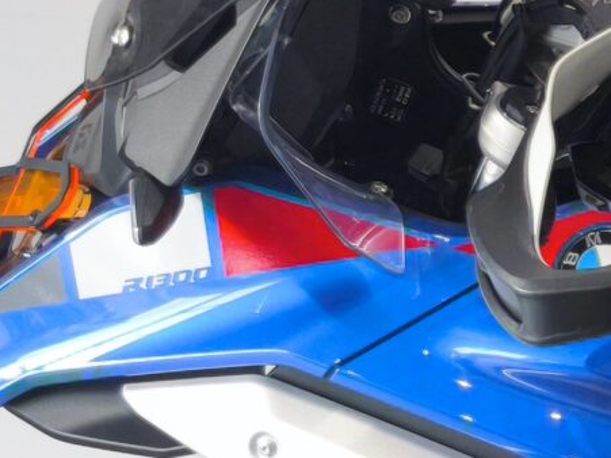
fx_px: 4606
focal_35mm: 261
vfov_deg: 5.7
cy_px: 551
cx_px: 1309
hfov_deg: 7.2
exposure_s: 1/100
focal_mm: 6.57
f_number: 1.6
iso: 50
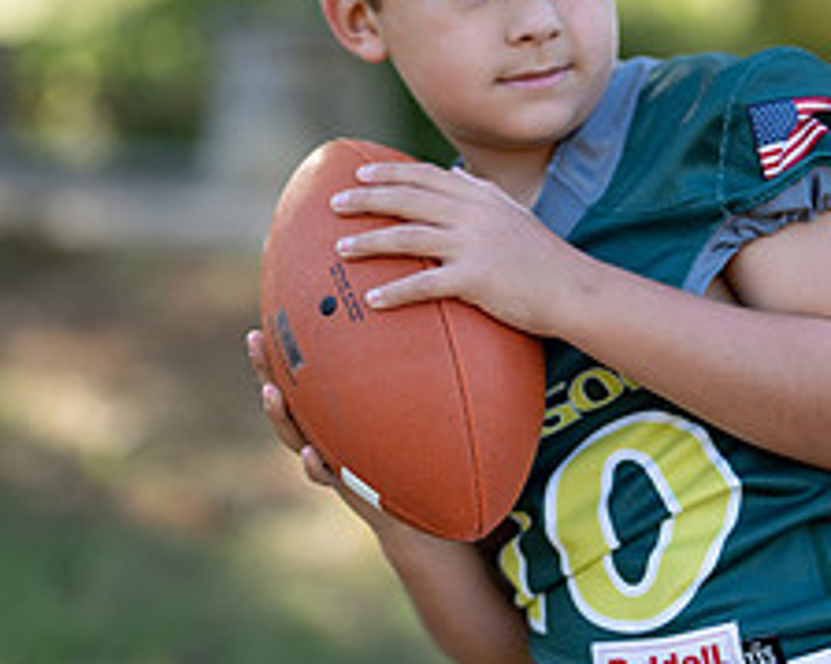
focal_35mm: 133
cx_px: 601
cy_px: 297
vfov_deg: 11.6
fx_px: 3270
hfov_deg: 14.4
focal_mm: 50
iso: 100
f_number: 1.2
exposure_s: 1/1250
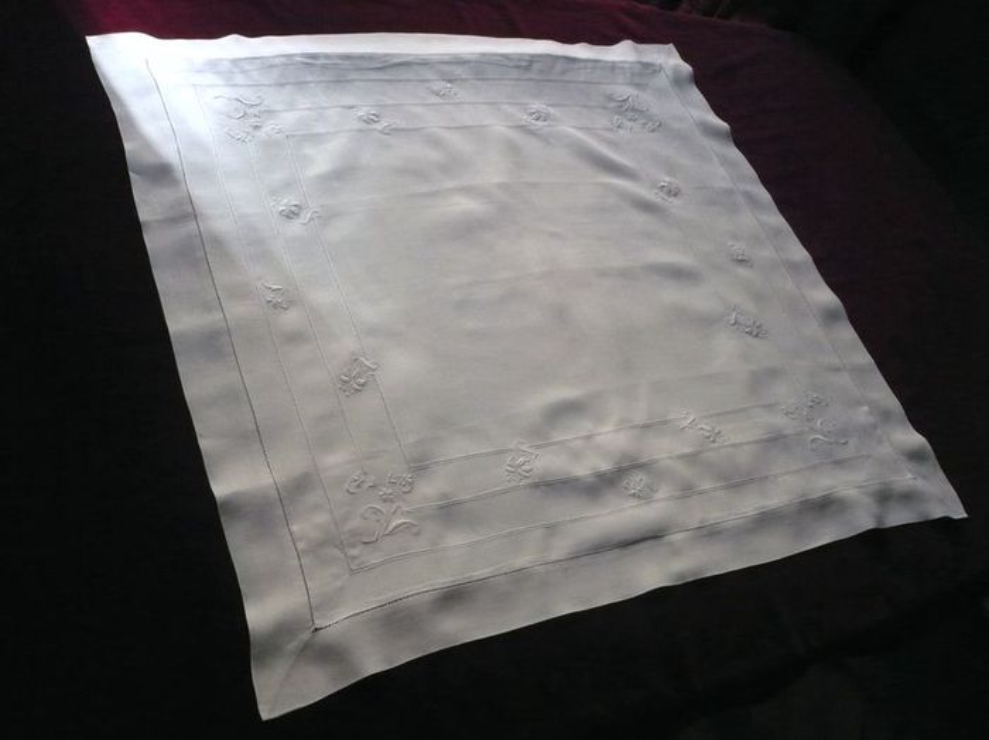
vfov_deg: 40.7
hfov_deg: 52.7
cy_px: 370
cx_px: 494
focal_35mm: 35
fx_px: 999
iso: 400
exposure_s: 1/800
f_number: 2.8
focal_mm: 5.8
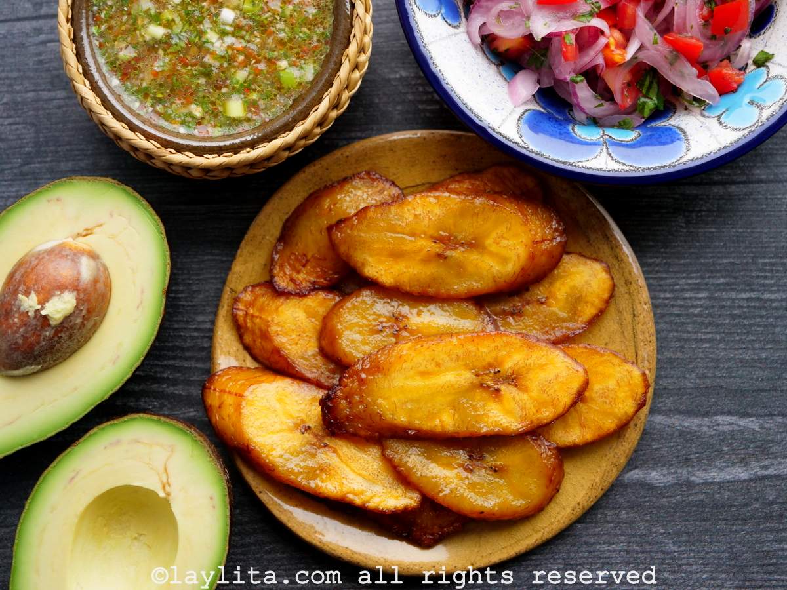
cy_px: 295
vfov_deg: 20.4
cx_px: 394
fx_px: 1637
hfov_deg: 27.0
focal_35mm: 72
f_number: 3.9
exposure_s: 1/80
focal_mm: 36
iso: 640
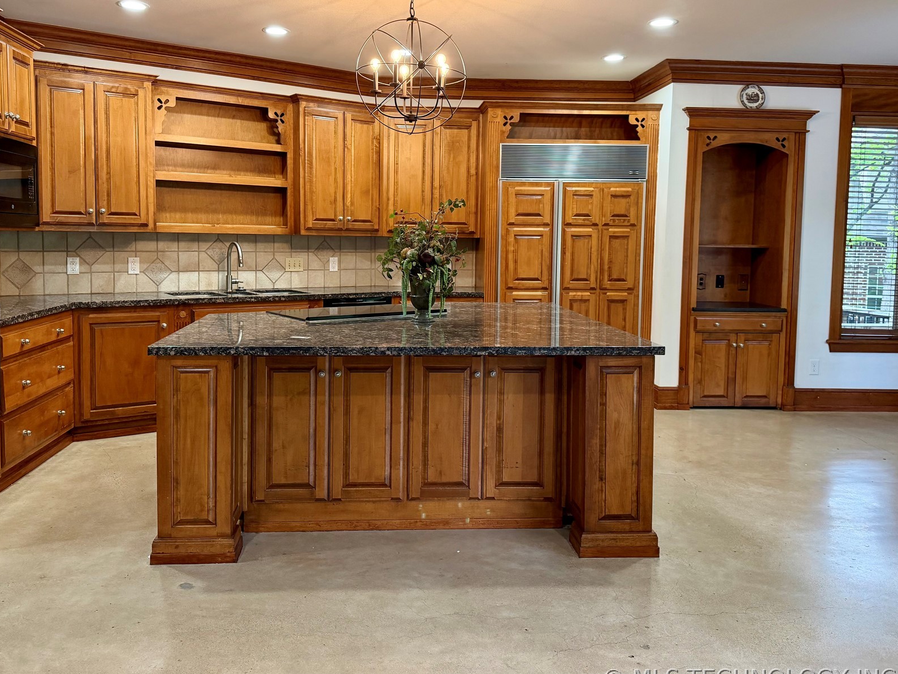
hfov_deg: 61.6
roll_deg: -0.4
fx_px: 752
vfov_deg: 48.1
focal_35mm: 29
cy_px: 290
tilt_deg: -3.6
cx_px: 426
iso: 250
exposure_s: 1/60
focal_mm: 6.76
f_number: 1.78
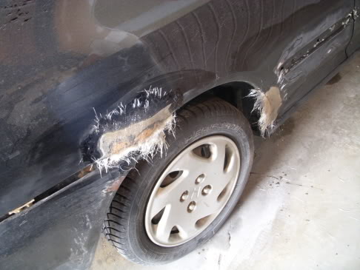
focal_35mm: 38
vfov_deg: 37.8
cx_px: 180
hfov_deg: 49.0
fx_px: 395
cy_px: 135
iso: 250
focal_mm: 6.3
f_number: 3.3
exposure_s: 1/8
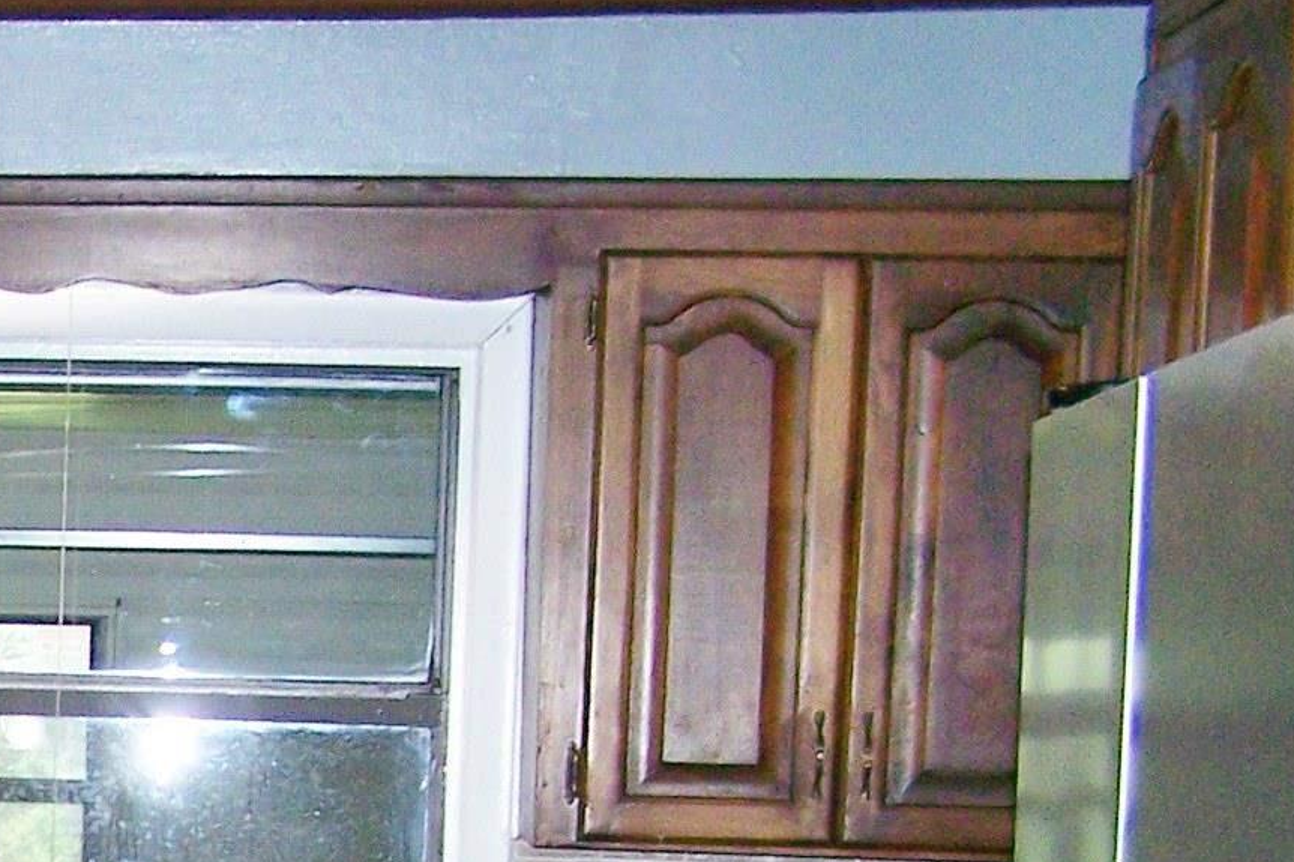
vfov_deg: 10.2
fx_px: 4671
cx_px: -605
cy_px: 1252
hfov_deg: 14.7
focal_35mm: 130
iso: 160
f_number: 2.8
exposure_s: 1/60
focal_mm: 6.3
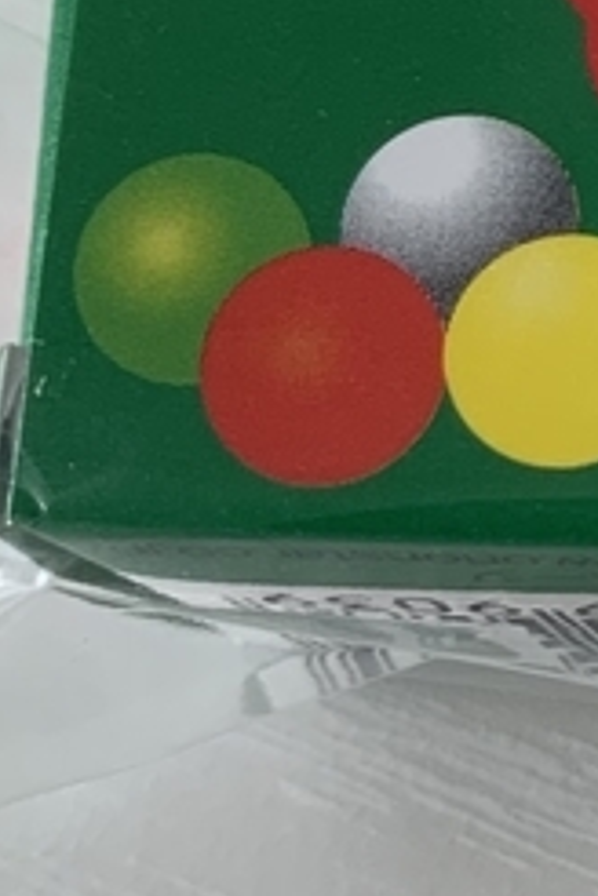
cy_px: 237
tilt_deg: -76.1
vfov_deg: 15.5
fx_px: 3289
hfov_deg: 9.4
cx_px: 1360
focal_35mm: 132
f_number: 1.8
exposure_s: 1/121
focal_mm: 4.25
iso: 32
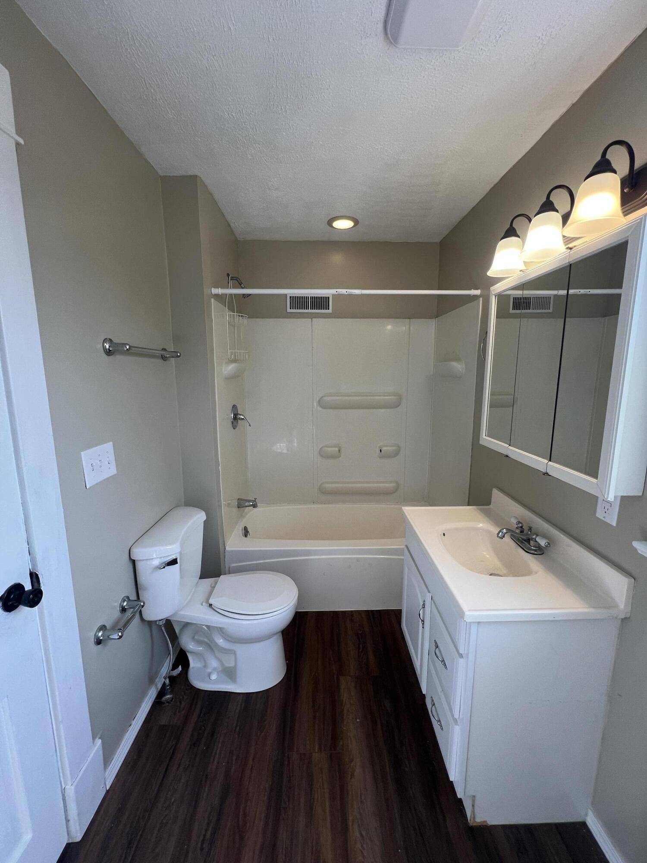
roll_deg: +0.4
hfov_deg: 89.9
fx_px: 324
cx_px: 324
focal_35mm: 13
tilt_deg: -10.3
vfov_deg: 106.2
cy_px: 432
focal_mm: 1.57
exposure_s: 1/120
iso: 64
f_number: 1.8
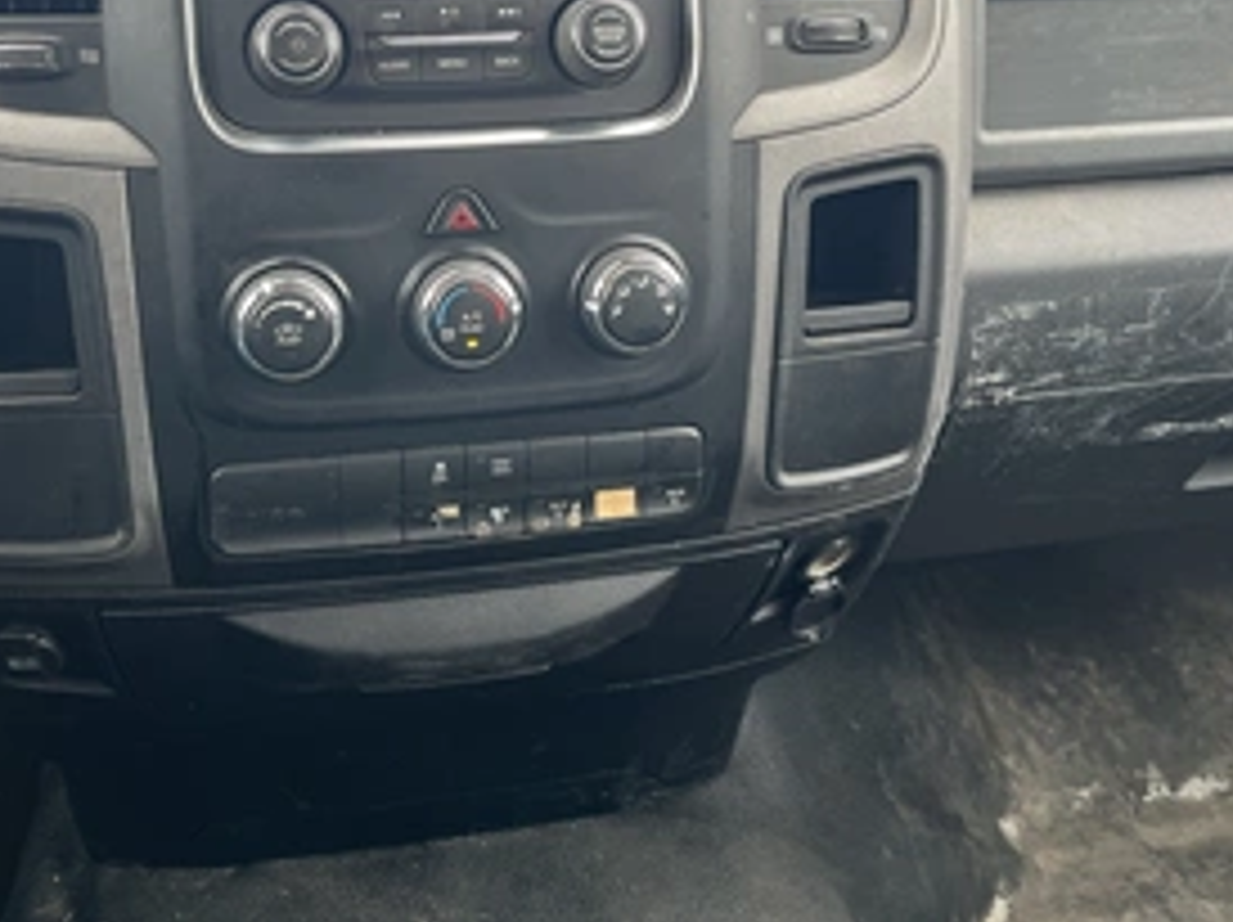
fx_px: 1352
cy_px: 256
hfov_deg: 48.7
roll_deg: -0.8
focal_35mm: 38
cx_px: 495
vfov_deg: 37.0
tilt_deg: -18.7
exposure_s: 1/122
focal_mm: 5.1
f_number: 1.6
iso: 100
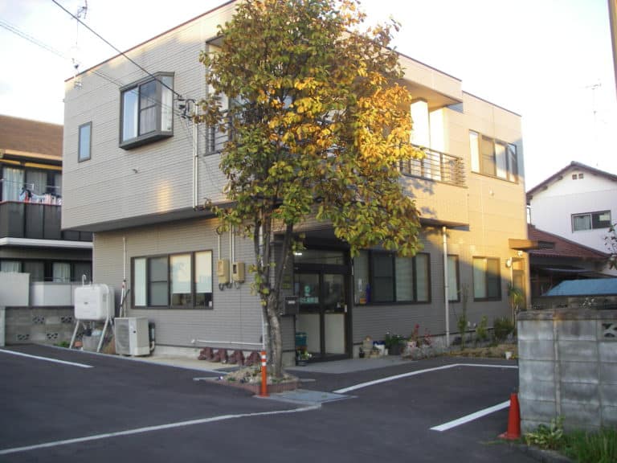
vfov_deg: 37.7
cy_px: 232
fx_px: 677
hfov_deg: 49.0
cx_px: 308
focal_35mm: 38
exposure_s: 1/50
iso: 64
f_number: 3.3
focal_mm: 6.3
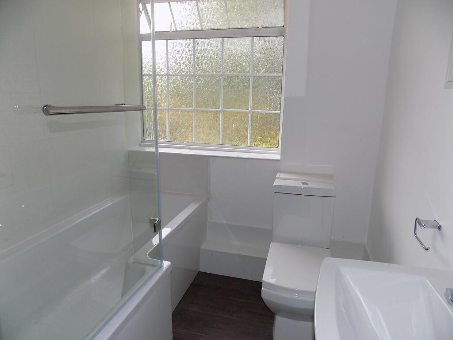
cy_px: 170
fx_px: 301
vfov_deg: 58.9
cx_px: 226
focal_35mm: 23
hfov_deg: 73.9
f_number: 3.1
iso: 80
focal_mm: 4
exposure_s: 1/125
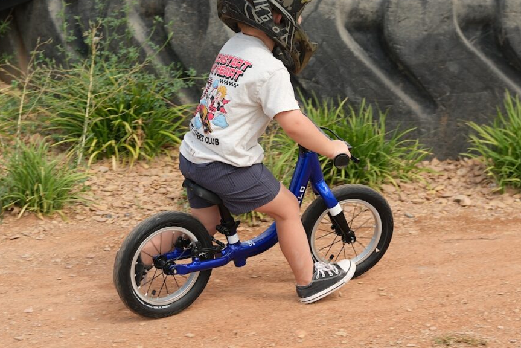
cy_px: 168
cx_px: 235
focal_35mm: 89
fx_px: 1288
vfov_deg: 15.4
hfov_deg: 22.9
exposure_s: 1/280
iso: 125
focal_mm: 50
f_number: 5
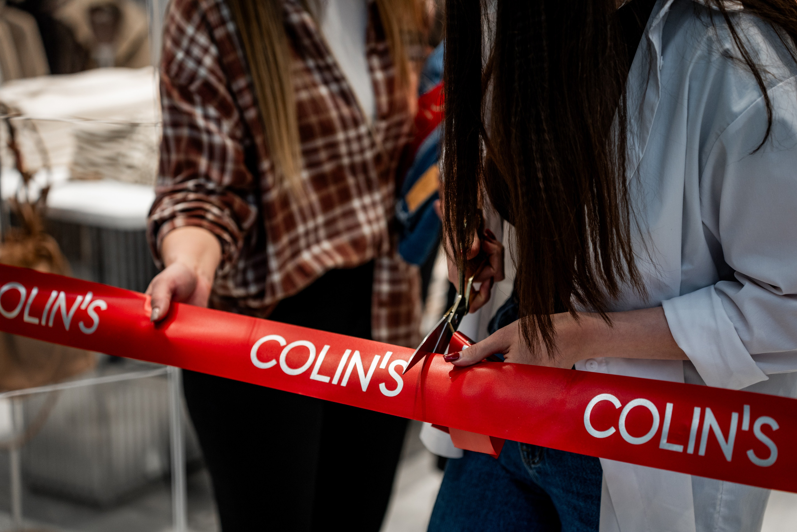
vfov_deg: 18.2
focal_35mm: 75
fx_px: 1660
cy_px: 266
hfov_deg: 27.0
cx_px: 398
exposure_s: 1/400
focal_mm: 75
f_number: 2.8
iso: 800
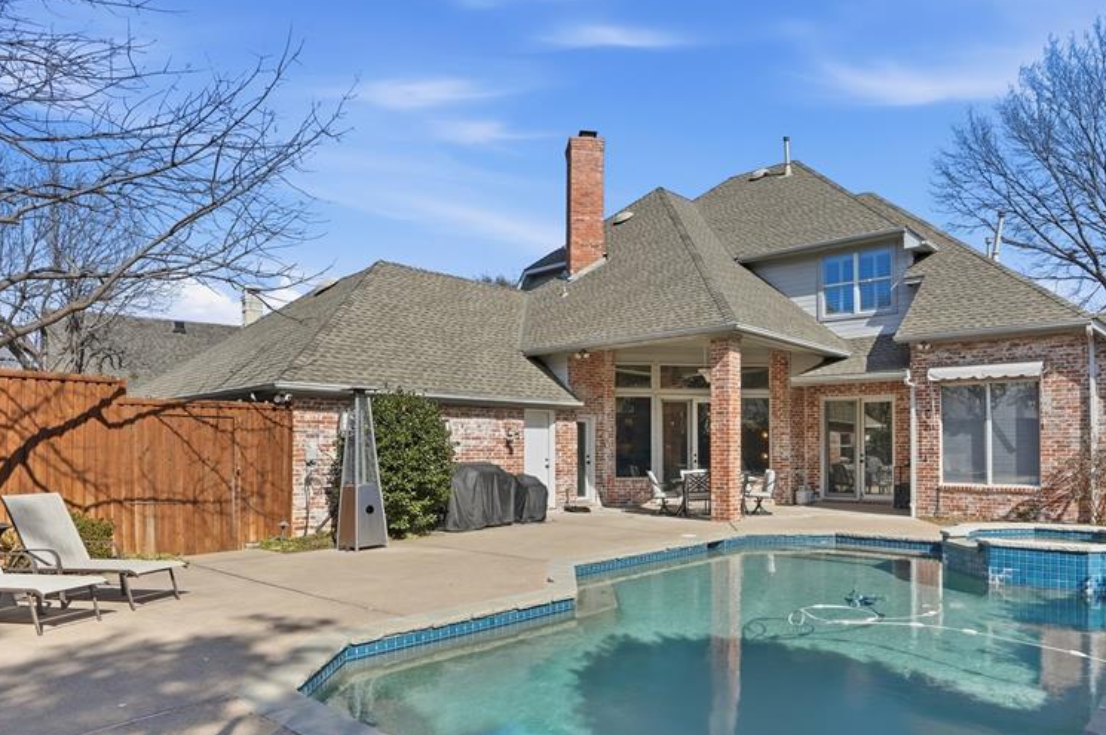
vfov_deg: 56.5
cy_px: 452
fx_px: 675
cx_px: 649
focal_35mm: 22
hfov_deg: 78.0
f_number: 9
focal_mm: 16
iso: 250
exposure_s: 1/1000
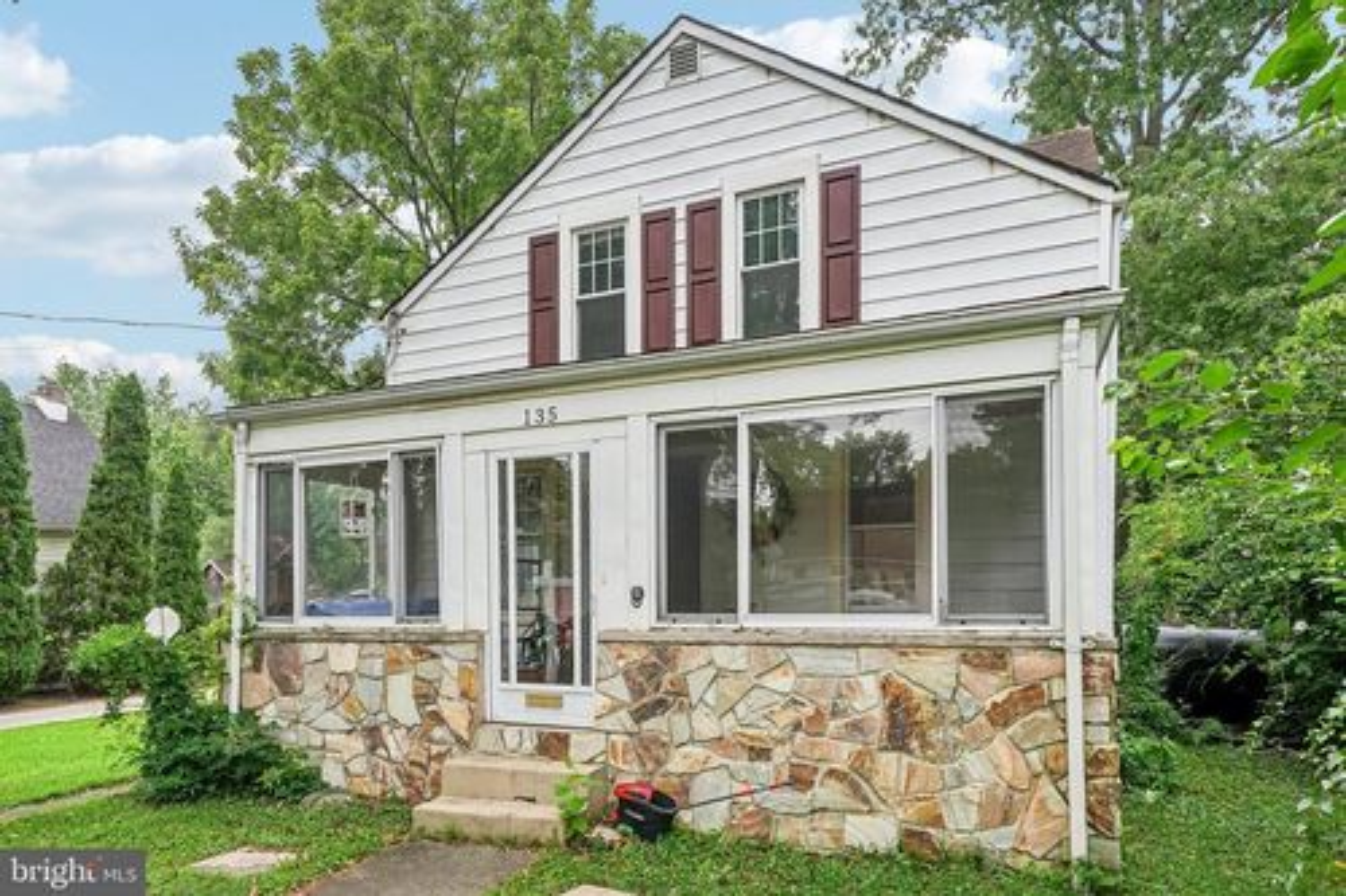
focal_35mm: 21
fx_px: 777
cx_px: 673
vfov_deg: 59.9
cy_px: 448
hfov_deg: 81.8
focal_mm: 20.8
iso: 100
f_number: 8
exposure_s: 1/50
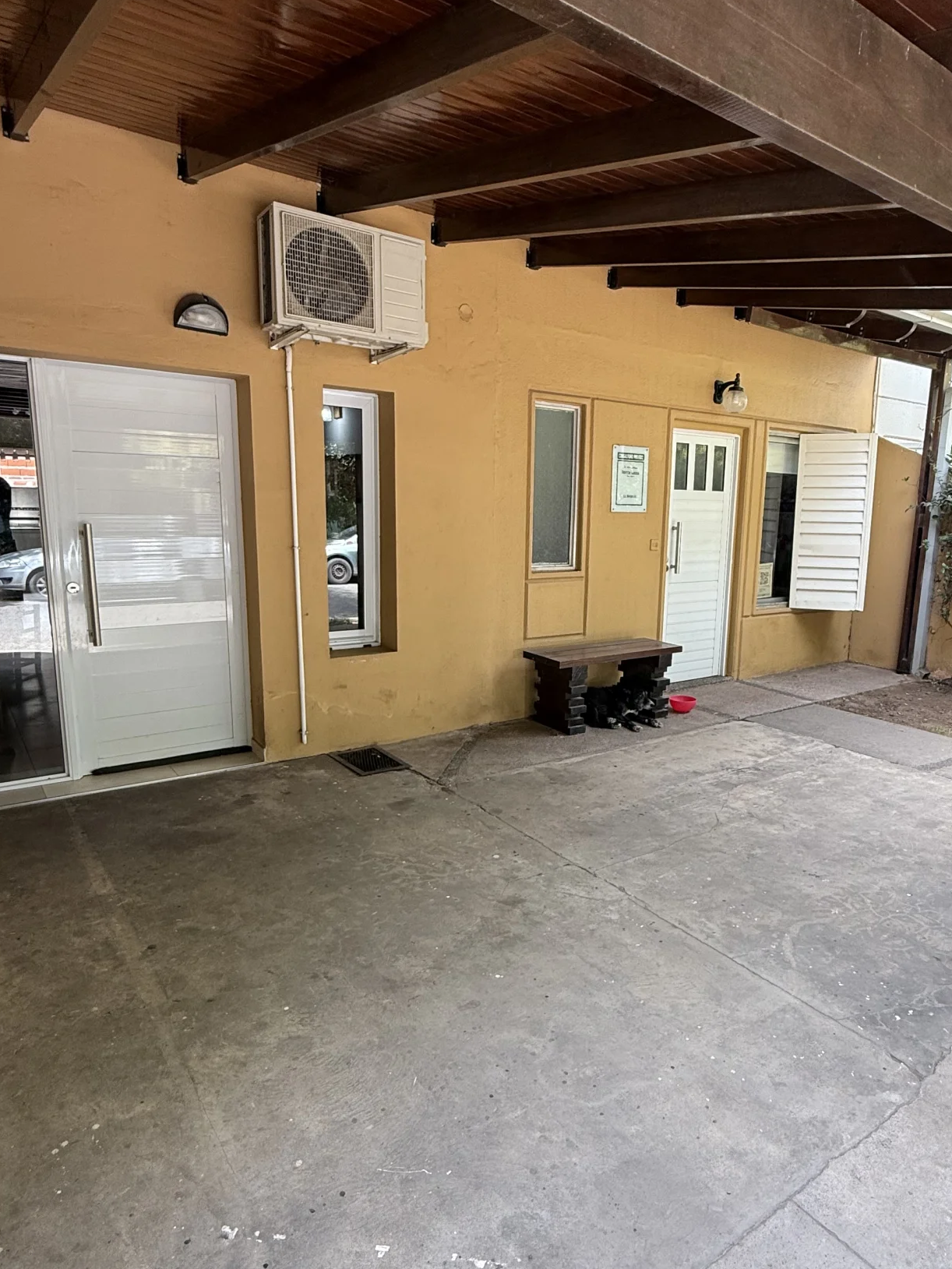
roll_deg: -1.5
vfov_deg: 76.4
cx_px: 546
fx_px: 807
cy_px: 657
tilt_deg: -11.2
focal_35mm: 22
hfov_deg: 60.8
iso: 64
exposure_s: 1/99
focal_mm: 2.22
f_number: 2.2
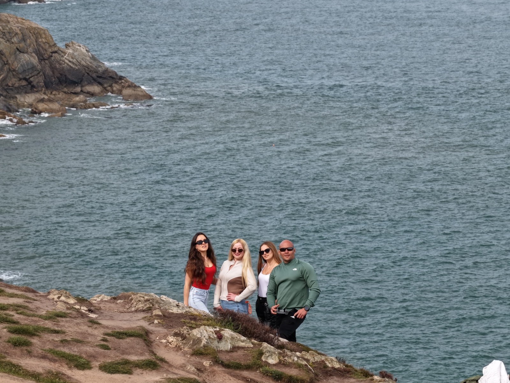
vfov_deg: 8.8
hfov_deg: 11.8
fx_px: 2475
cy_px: 192
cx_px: 255
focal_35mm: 168
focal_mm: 40
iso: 100
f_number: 2.8
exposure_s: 1/15
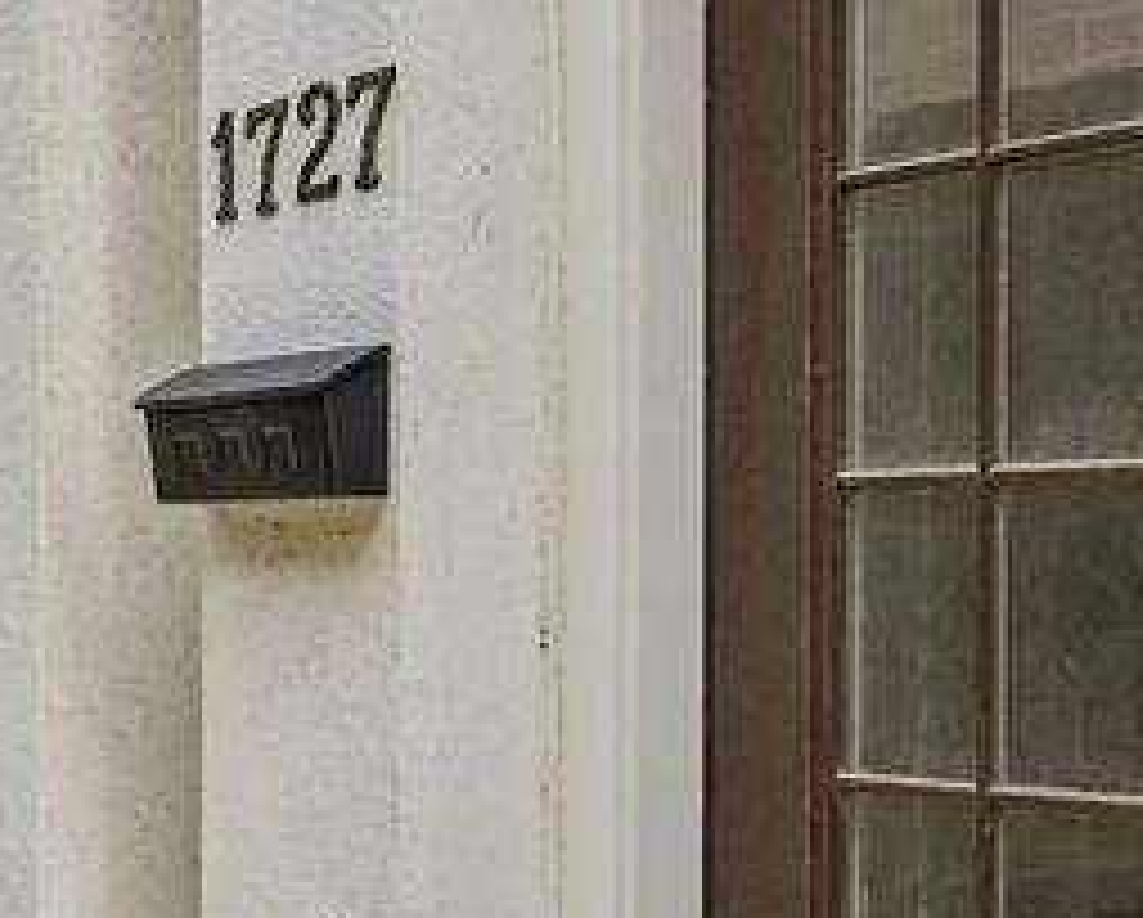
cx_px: -153
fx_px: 2304
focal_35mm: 68
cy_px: 565
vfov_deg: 22.5
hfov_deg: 25.6
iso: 400
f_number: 8
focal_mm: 18
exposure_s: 1/640
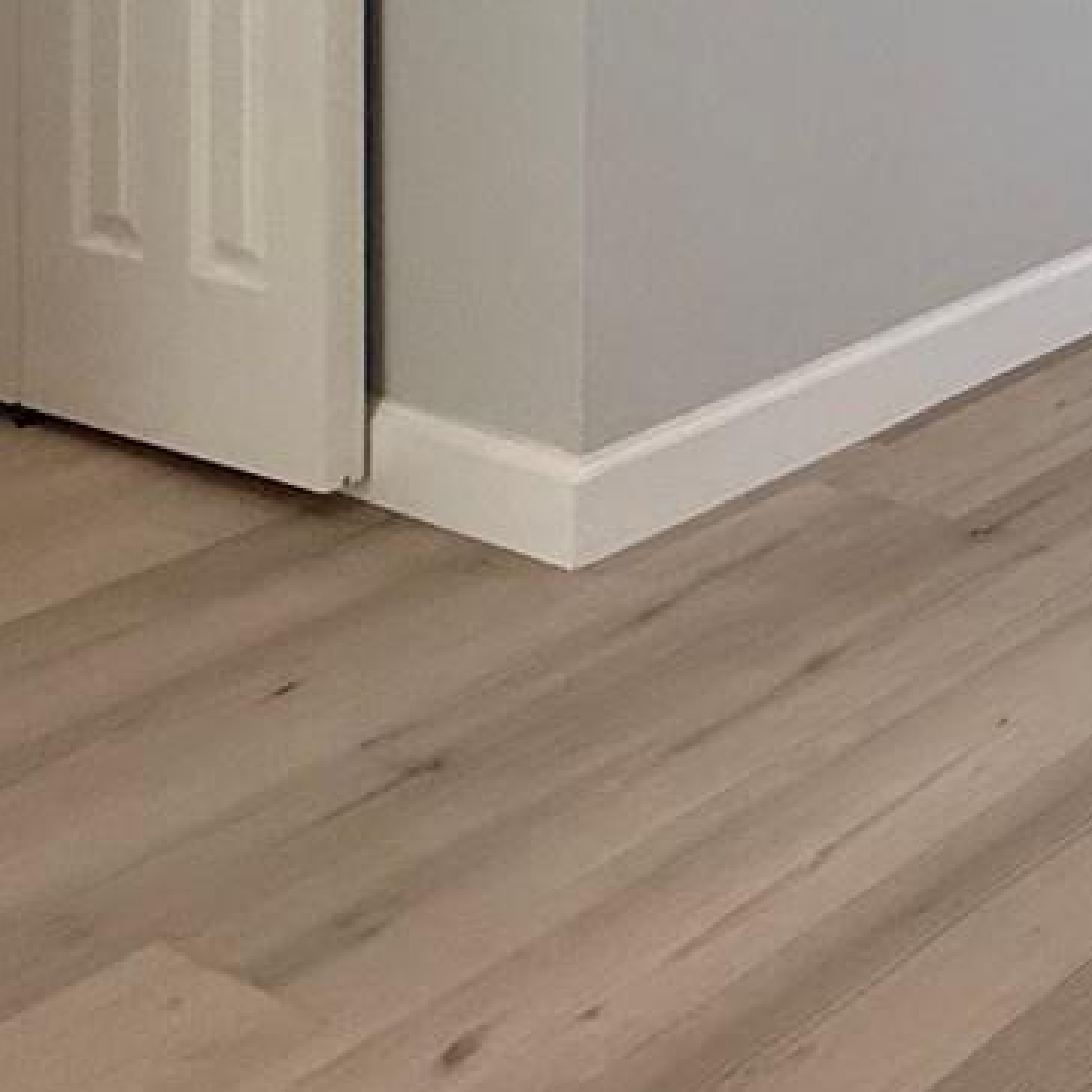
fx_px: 1963
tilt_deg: +1.0
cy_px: -543
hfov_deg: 19.0
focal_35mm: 55
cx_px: 2181
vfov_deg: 24.3
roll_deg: +0.1
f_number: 2.2
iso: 100
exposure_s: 1/120
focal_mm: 2.22
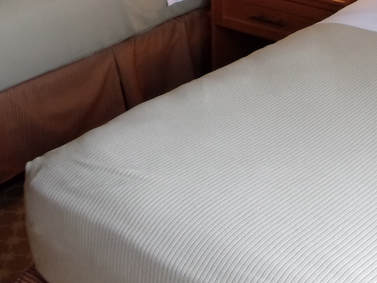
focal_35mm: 73
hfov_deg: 26.7
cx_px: 191
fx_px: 795
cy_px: 13
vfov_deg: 19.7
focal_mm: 4.9
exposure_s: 1/34
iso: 120
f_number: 3
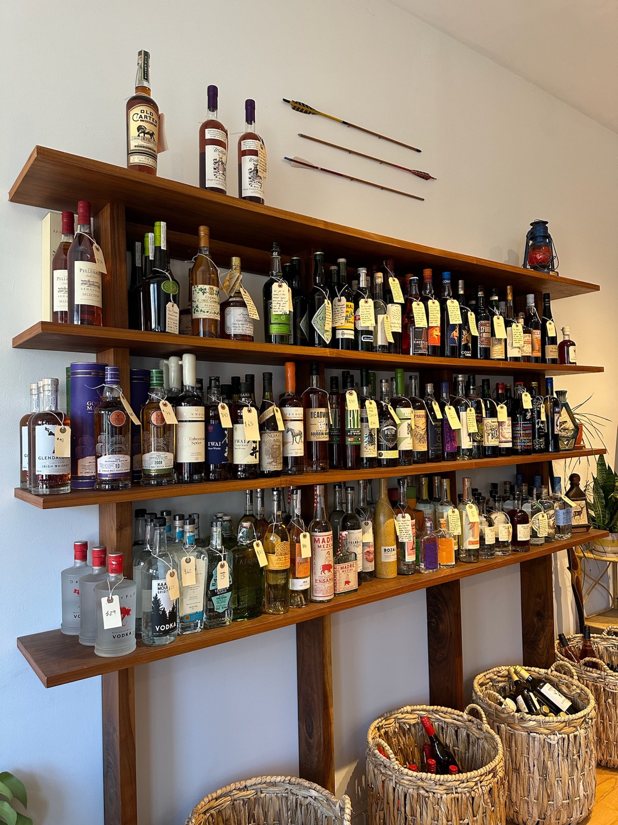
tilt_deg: +2.6
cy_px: 412
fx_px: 571
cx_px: 309
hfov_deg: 56.8
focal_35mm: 24
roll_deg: +0.8
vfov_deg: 71.6
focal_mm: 6.86
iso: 200
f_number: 1.78
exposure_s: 1/120
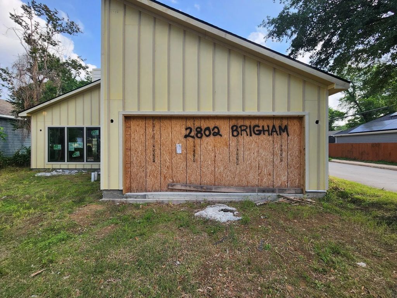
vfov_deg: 89.9
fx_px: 149
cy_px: 149
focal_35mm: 13
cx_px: 198
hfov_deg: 106.2
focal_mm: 2.2
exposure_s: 1/611
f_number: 2.2
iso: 50
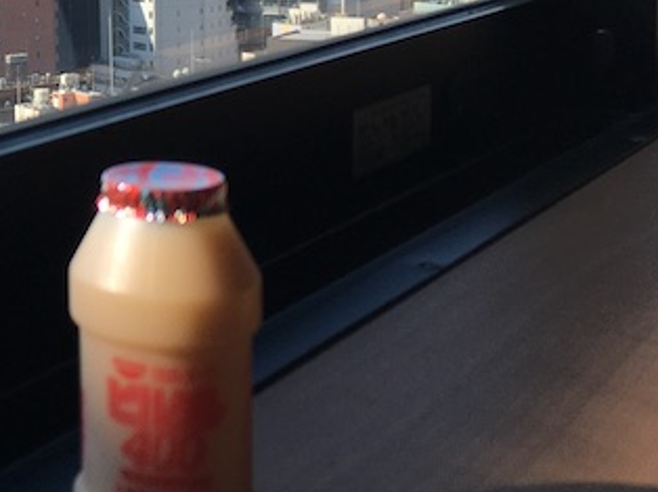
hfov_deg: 23.6
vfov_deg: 19.4
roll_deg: +2.8
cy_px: 13
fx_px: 1406
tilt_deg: -6.1
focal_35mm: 74
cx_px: -172
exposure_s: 1/927
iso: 25
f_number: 2.2
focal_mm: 4.15
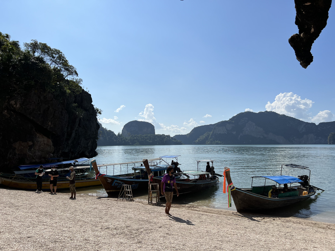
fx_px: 252
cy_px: 126
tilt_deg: +4.3
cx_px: 168
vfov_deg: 53.1
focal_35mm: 26
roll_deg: +0.4
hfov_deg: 67.3
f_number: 1.5
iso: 50
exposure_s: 1/11364
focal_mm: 5.7
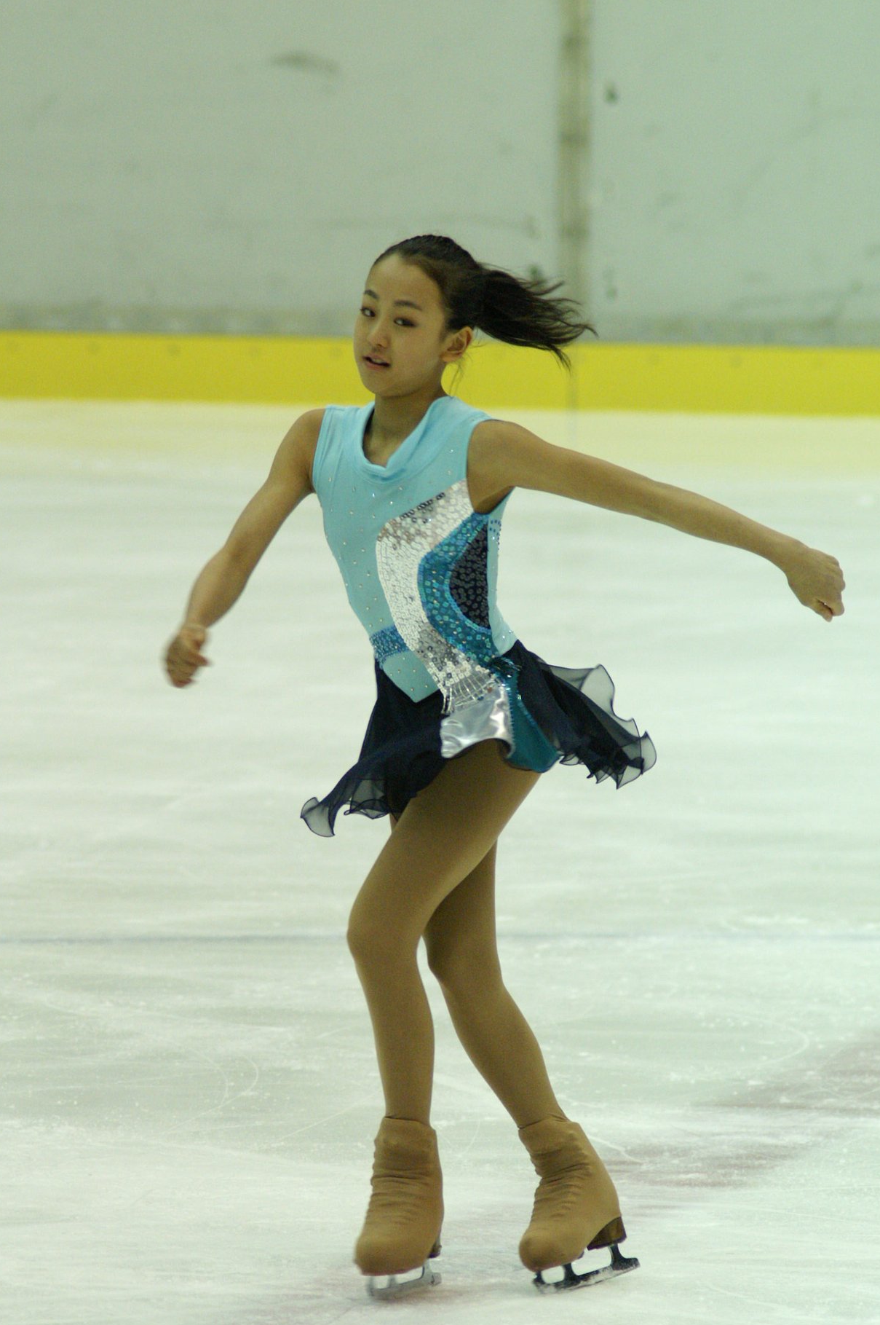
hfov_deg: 2.9
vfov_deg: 4.4
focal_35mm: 473
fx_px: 17378
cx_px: 416
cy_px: 676
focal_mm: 280
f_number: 4.5
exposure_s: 1/300
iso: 1600
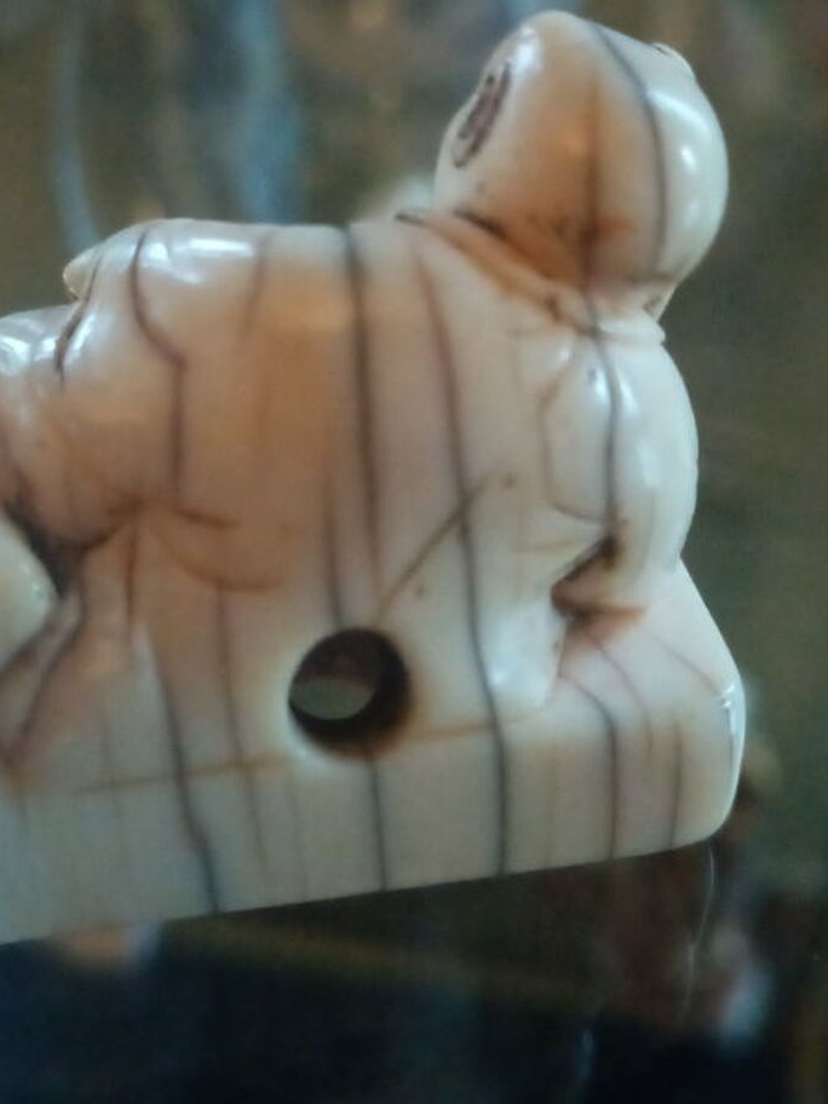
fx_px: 1212
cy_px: 491
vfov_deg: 48.9
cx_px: 347
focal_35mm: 38
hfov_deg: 37.6
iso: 2513
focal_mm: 3.62
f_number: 1.8
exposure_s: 1/14.3
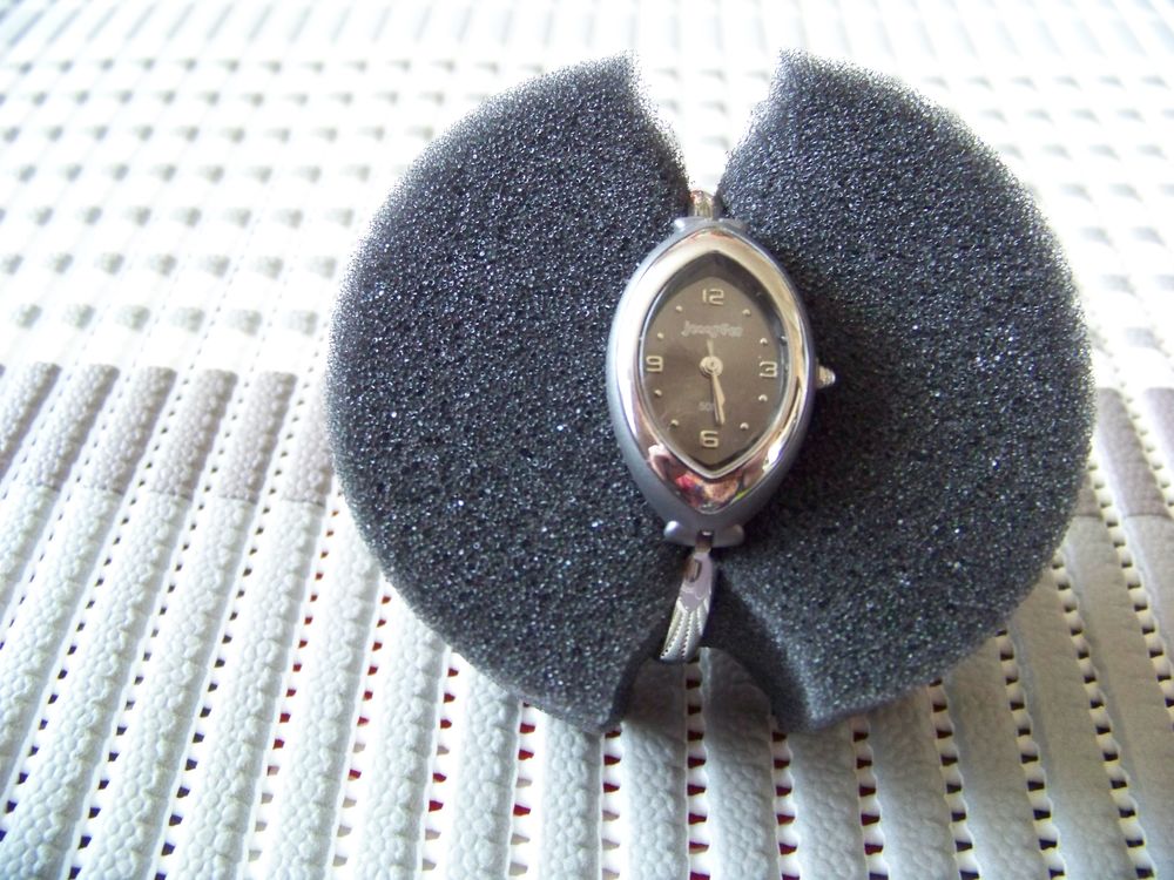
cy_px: 440
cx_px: 587
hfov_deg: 51.4
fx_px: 1221
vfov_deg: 39.7
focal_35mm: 36
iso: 400
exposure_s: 1/20
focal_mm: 5.85
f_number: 2.8
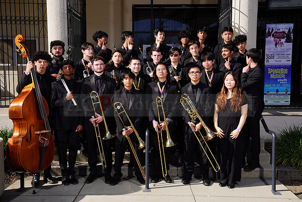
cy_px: 101
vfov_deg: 32.6
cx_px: 151
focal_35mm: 41
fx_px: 344
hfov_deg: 47.4
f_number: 10
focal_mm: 41
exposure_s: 1/250
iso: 100
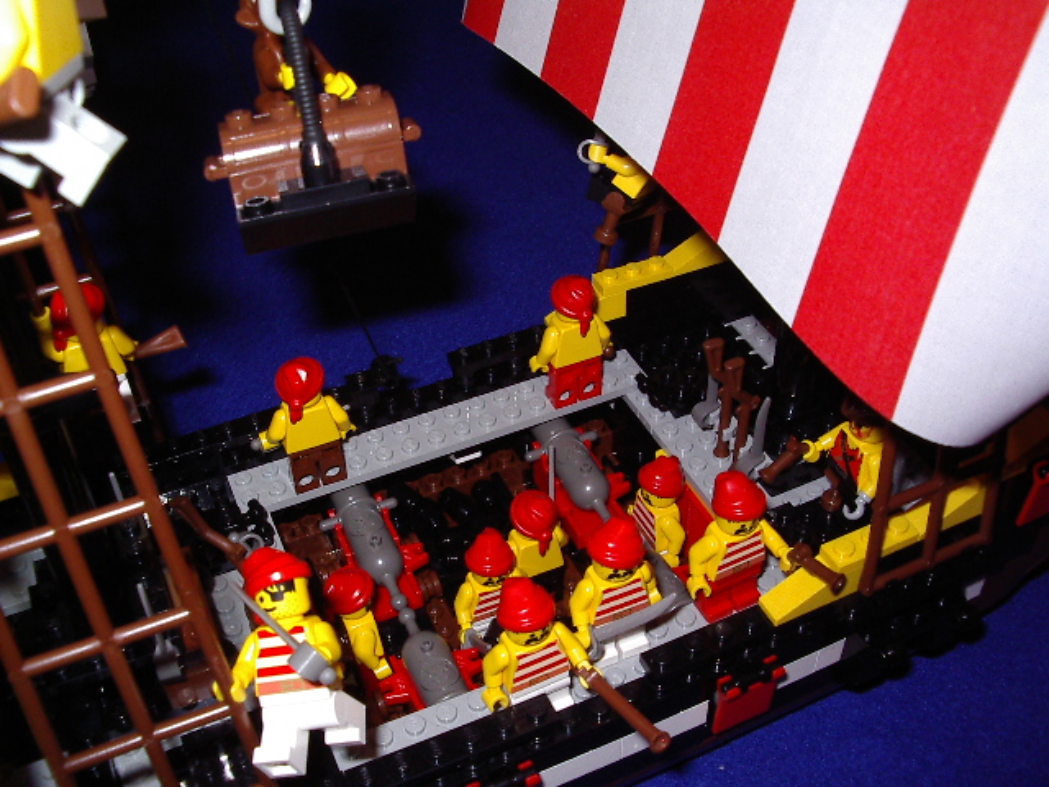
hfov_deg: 49.0
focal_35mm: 38
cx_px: 524
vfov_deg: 37.7
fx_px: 1152
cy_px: 394
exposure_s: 1/60
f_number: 4.8
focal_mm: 5.8
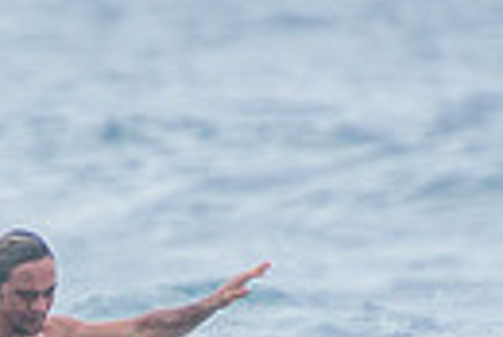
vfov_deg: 0.5
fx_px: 38228
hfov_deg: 0.8
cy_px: 444
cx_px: -31
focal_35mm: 2733
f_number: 5.6
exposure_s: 1/2000
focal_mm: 400
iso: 400
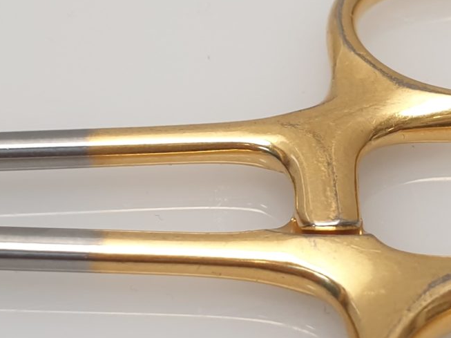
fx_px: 1328
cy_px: 173
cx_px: 288
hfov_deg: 19.2
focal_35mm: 102
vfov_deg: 14.5
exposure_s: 1/50
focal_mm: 4.3
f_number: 2.4
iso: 64
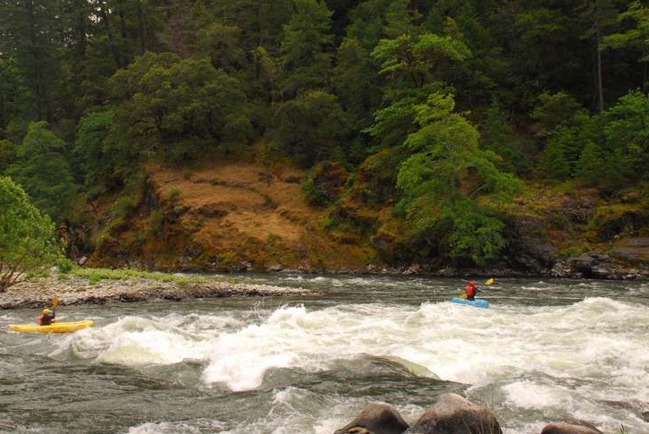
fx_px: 776
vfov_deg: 31.2
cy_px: 198
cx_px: 298
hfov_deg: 45.4
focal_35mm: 43
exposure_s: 1/400
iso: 200
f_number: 6.3
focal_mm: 26
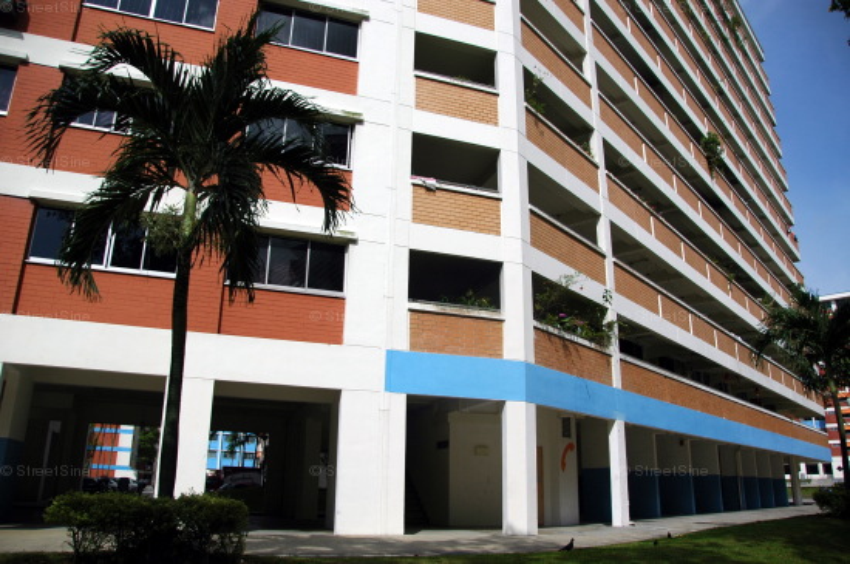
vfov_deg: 47.8
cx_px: 425
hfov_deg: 67.5
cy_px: 282
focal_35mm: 27
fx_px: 637
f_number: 3.5
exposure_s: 1/5000
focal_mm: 18
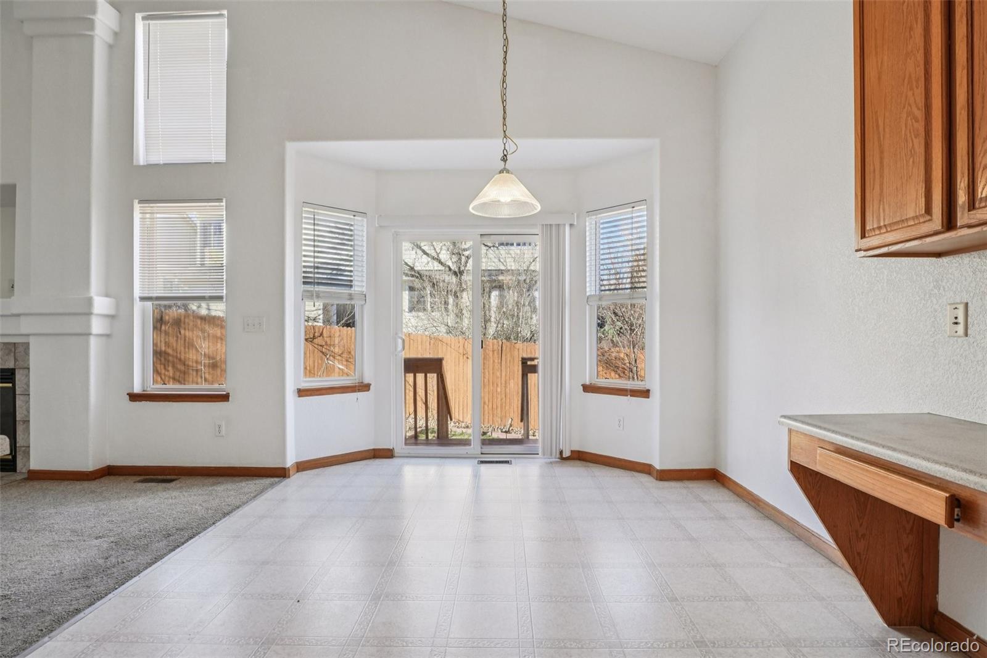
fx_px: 493
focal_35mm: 18
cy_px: 329
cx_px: 494
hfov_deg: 90.0
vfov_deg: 67.4
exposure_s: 1/30
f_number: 8
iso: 160
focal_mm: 12
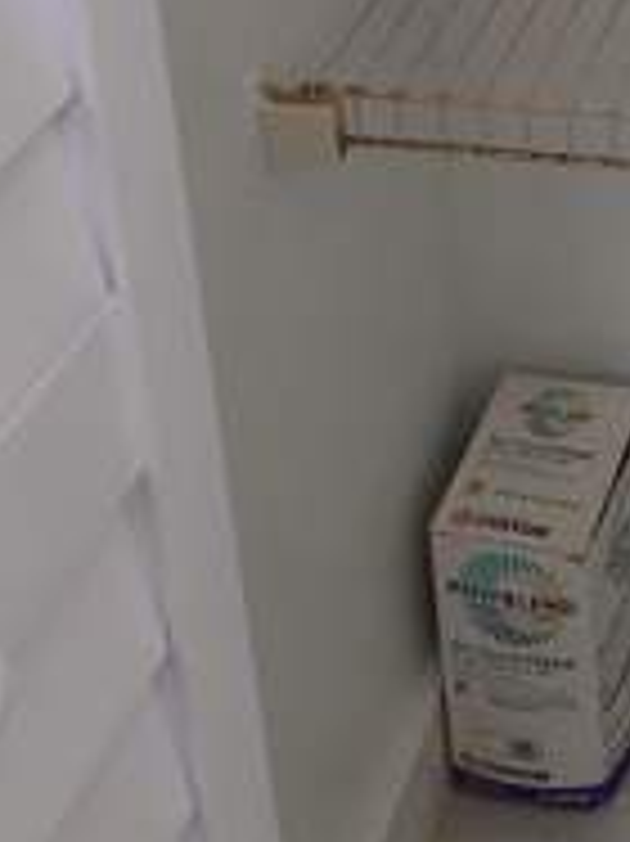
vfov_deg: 20.8
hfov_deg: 16.8
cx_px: 855
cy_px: -369
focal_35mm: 82
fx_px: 1992
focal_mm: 5.23
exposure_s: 1/60
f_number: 1.8
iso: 160
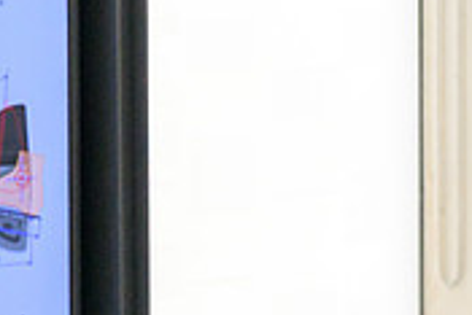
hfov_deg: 4.4
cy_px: 76
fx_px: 6115
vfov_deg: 3.0
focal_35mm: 466
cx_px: 733
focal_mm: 133
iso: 3200
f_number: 2.8
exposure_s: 1/1000
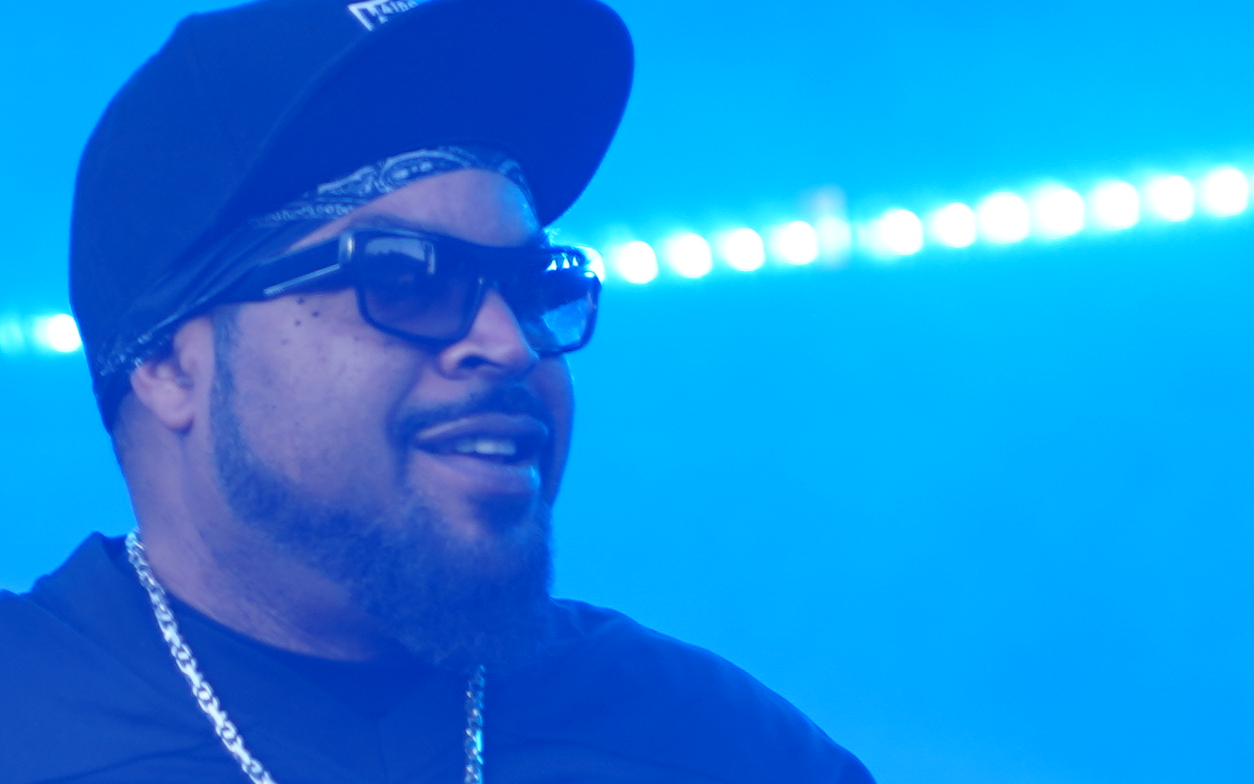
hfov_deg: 4.6
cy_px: 1440
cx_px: 408
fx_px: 15550
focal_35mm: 455
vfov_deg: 2.9
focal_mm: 105
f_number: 4
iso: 200
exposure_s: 1/160
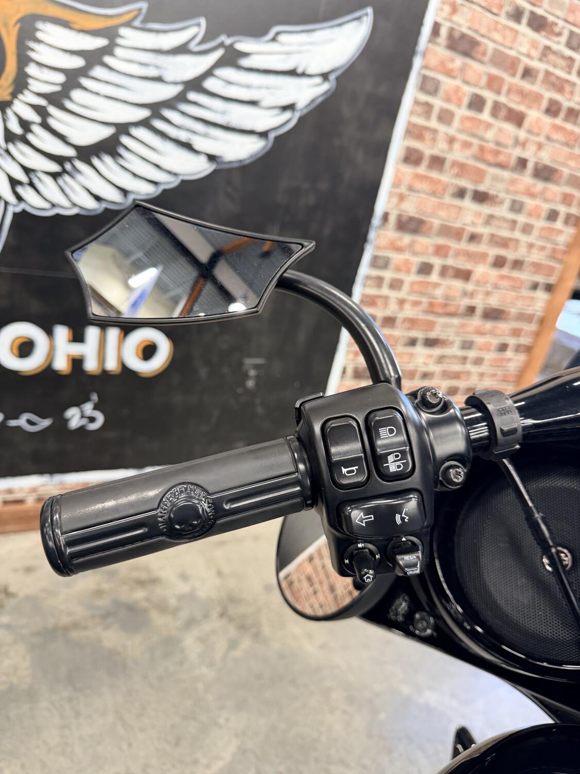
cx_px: 290
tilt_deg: -23.1
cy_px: 387
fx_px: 536
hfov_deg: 56.8
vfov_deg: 71.6
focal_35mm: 24
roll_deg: -11.7
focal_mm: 6.76
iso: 250
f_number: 1.78
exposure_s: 1/60
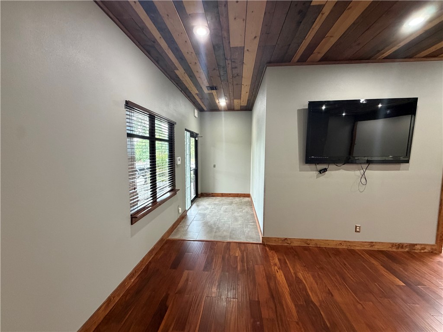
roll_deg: +0.8
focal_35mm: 14
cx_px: 222
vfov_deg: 85.7
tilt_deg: -4.2
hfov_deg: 102.1
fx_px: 179
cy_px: 166
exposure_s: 1/60
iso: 500
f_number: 2.2
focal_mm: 2.22
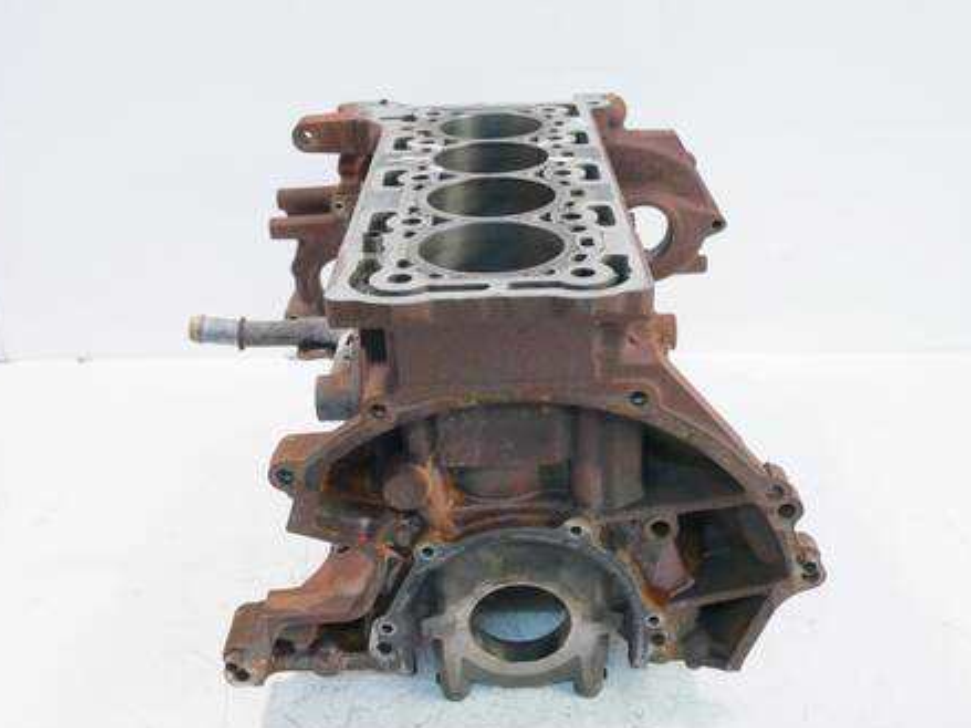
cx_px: 500
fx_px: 982
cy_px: 394
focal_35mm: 35
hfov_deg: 52.6
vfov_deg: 40.6
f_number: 4
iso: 500
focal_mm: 16
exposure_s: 1/60
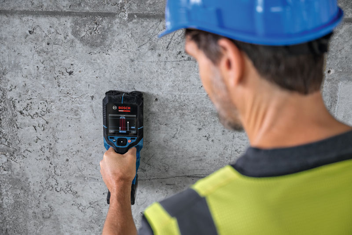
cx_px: 176
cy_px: 118
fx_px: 450
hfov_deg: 42.8
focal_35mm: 46
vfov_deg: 29.2
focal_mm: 46
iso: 500
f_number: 3.2
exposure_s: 1/250
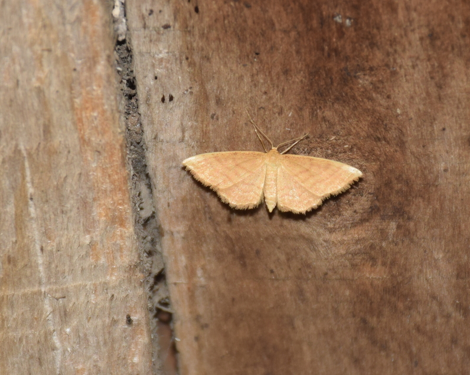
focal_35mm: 238
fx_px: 3309
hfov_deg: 8.1
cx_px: 253
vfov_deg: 6.5
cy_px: 188
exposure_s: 1/60
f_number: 7.1
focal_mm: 140
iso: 320
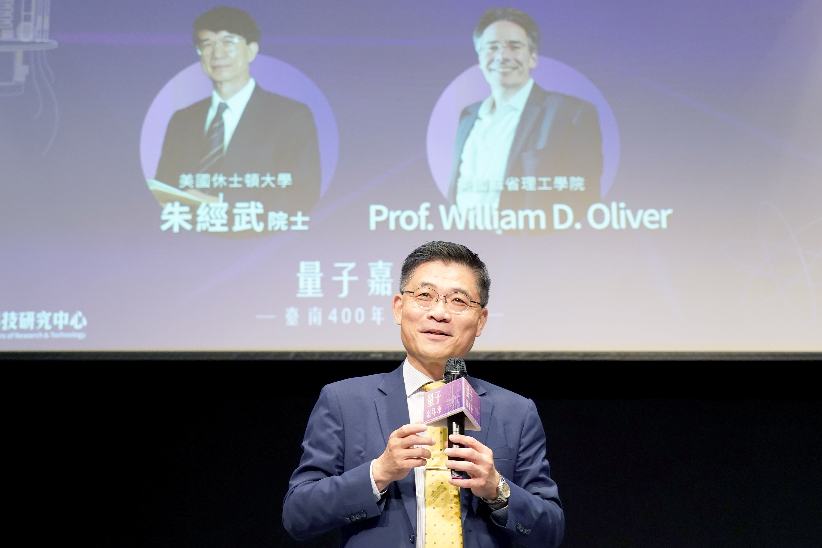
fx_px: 1119
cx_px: 411
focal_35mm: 49
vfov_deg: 27.5
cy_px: 274
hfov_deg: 40.3
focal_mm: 49
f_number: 4
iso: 4000
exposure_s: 1/125
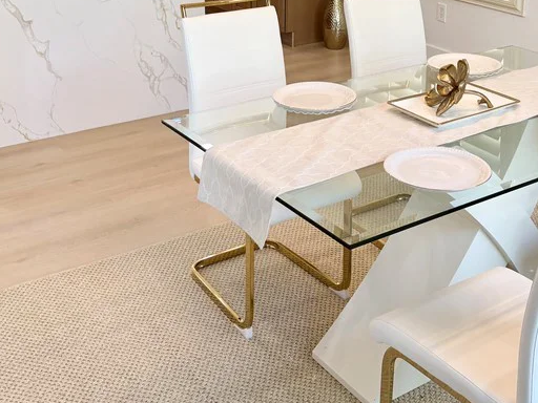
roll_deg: -0.4
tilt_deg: -12.6
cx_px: 353
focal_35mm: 52
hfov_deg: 36.5
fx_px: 808
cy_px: 18
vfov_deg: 26.8
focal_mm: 5.96
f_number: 1.6
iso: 50
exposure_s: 1/120
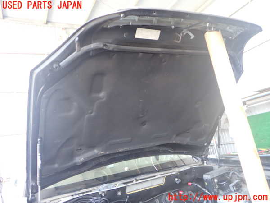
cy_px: 102
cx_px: 135
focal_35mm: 30
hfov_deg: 60.0
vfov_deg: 46.8
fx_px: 234
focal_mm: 5.4
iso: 200
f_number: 2.3
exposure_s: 1/40
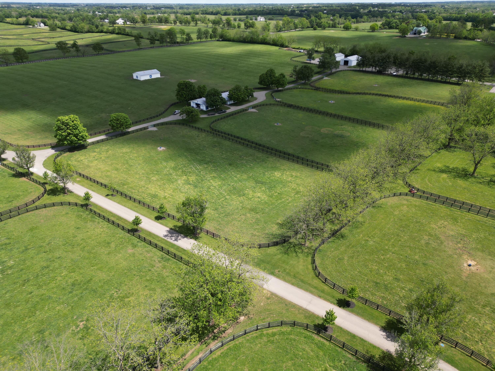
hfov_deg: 71.6
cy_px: 186
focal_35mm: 24
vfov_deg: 56.8
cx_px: 248
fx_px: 343
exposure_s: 1/2000
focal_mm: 6.72
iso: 110
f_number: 1.7
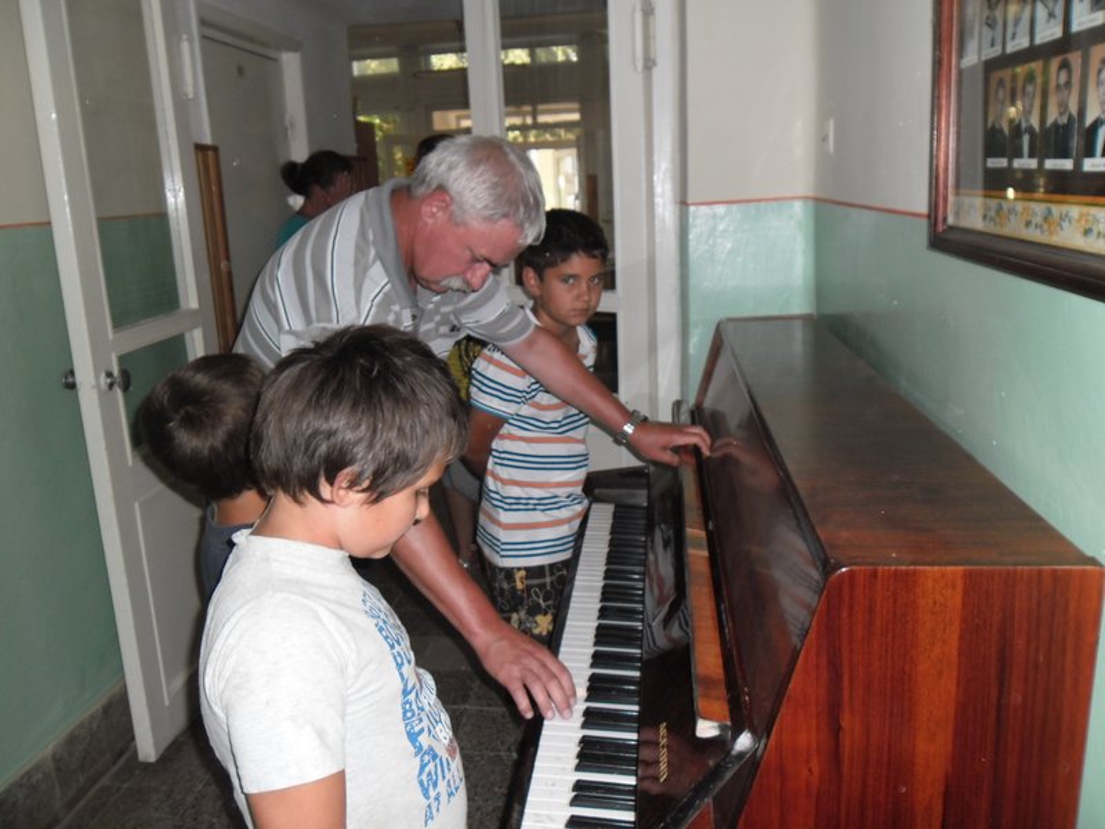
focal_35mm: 27
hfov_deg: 65.3
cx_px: 552
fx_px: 862
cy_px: 414
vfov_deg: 51.4
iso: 100
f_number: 3.5
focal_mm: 4.9
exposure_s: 1/45
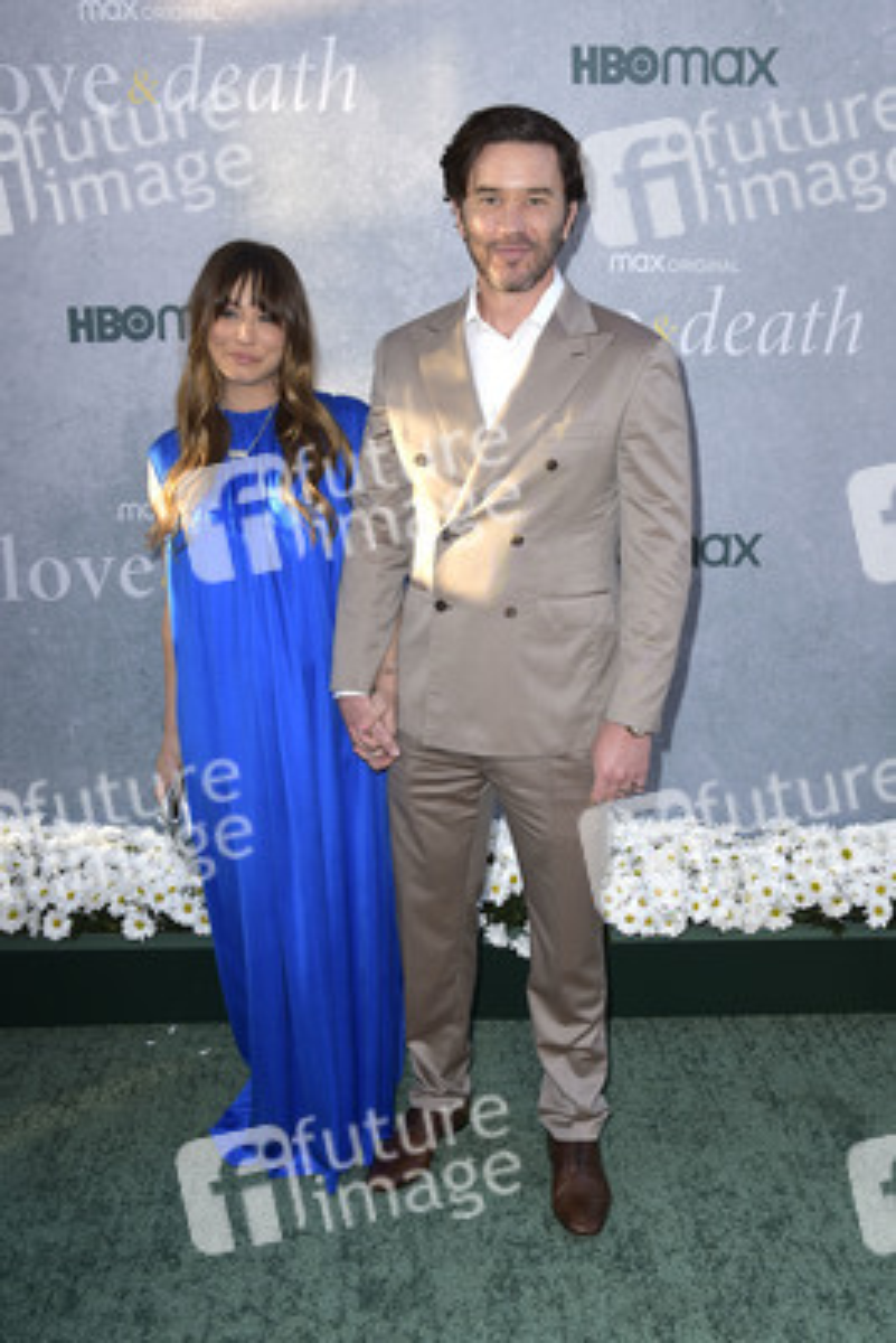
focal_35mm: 35
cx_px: 448
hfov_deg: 37.9
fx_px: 1305
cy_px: 672
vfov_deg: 54.4
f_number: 6.3
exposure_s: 1/250
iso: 250
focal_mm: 35
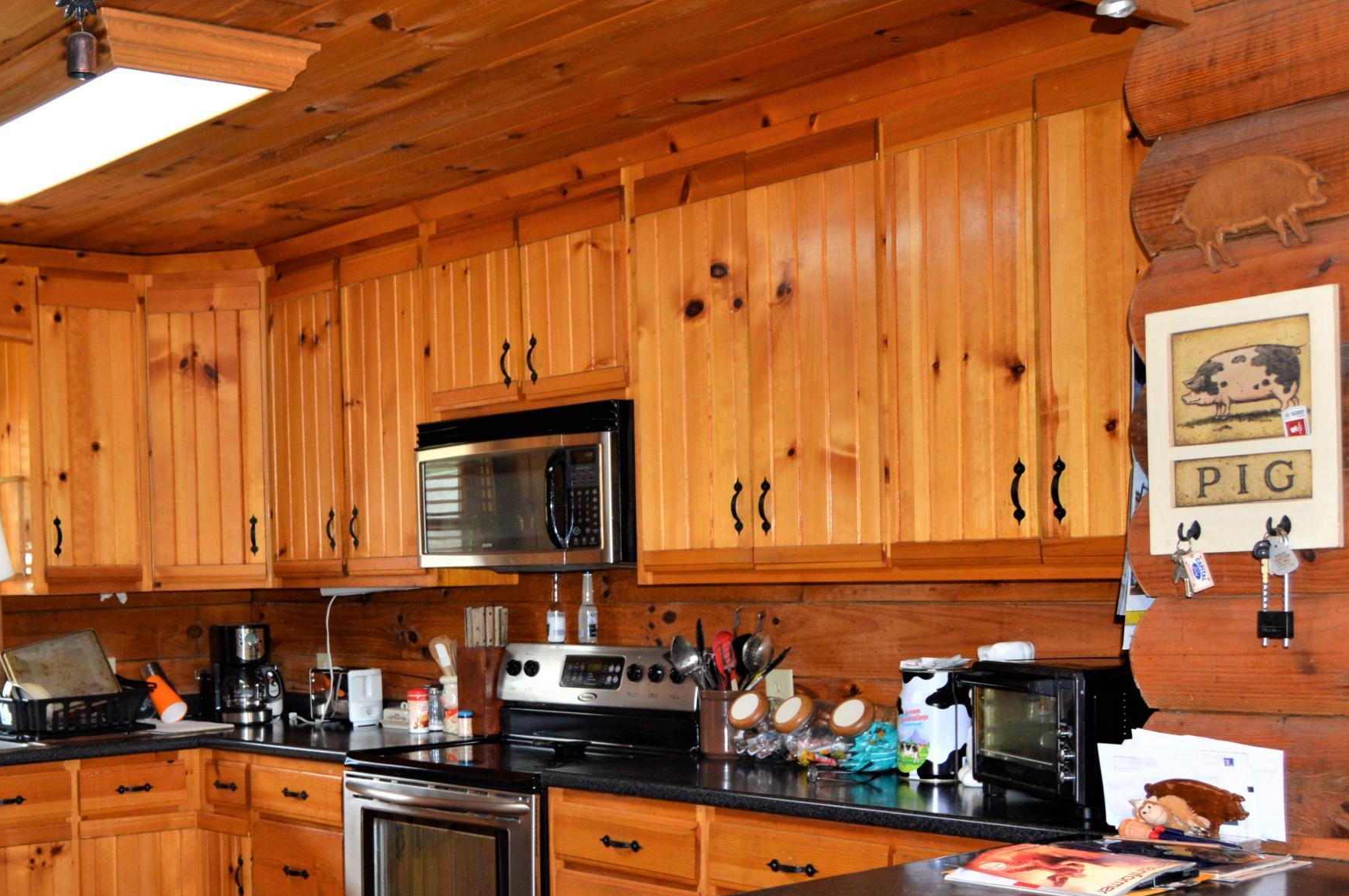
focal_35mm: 46
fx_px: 1722
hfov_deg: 41.1
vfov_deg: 28.8
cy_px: 654
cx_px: 283
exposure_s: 1/80
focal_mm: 18
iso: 400
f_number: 4
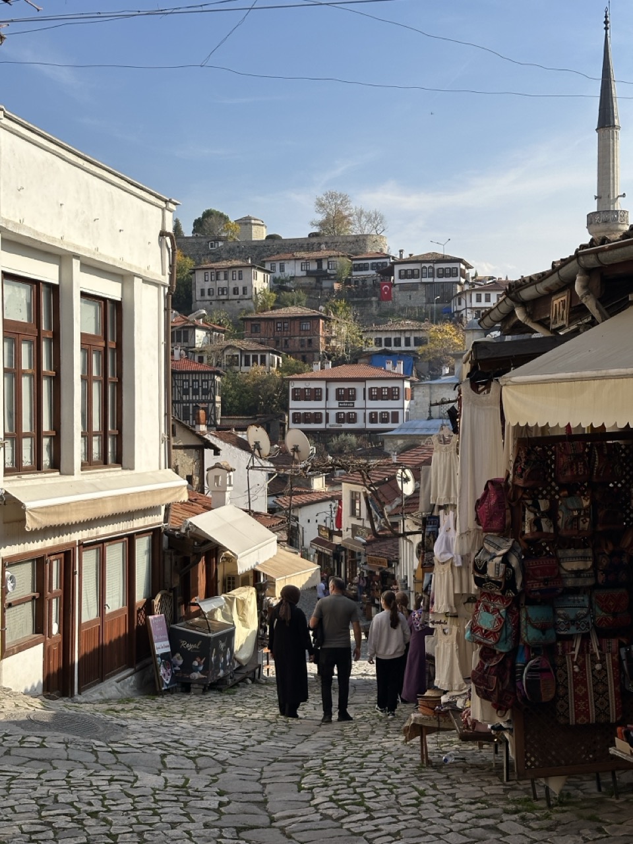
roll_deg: -0.6
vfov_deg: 39.7
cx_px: 316
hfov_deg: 30.3
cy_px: 422
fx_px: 1170
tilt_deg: +0.0
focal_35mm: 48
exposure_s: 1/3257
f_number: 1.78
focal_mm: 6.86
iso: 64
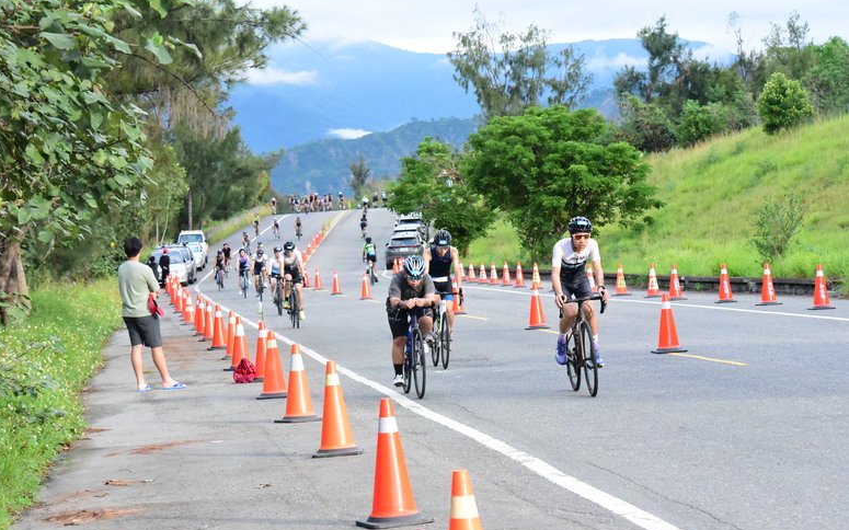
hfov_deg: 18.1
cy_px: 279
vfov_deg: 11.4
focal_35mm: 115
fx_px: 2660
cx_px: 423
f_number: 11
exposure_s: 1/2000
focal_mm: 112
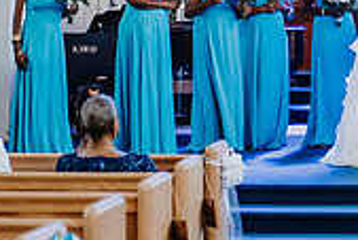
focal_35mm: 159
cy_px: -25
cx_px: 423
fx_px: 1582
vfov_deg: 8.6
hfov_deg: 12.6
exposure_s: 1/1250
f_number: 1.8
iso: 1800
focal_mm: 35
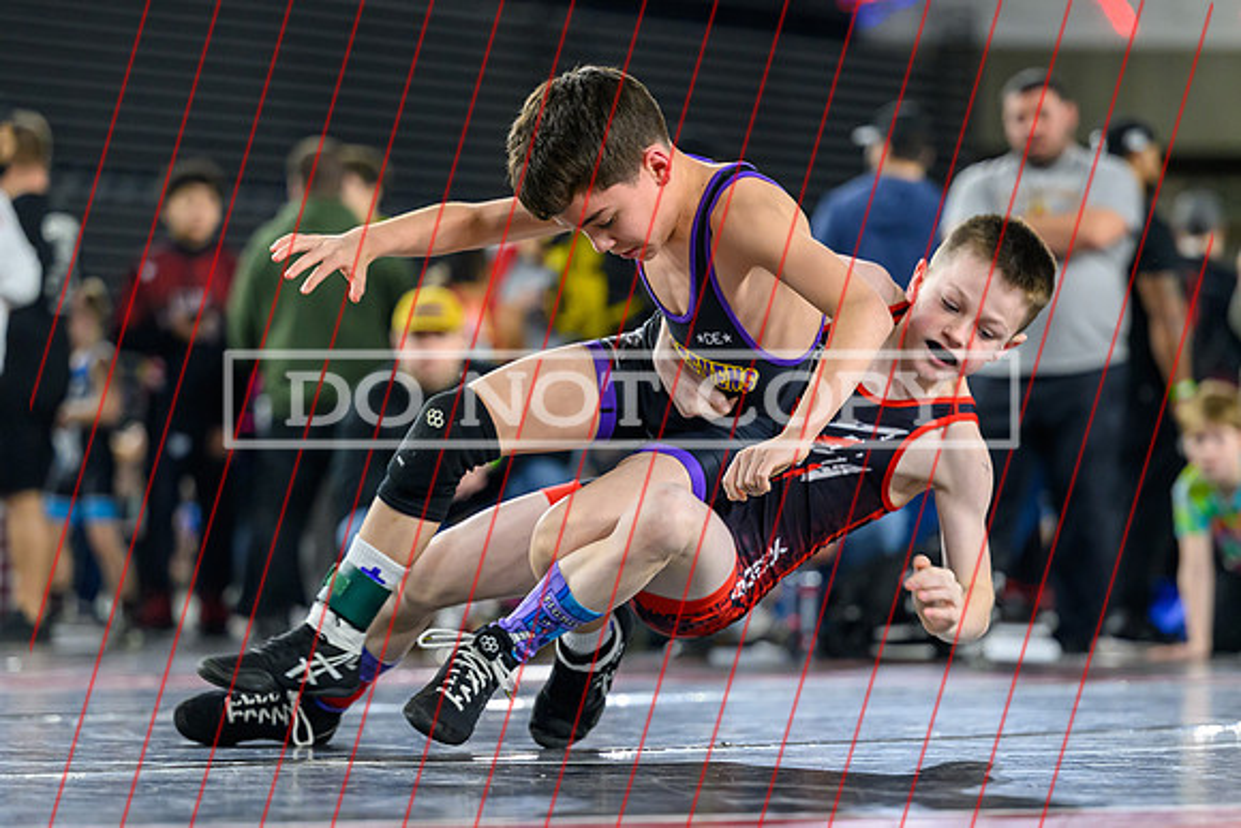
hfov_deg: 13.1
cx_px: 680
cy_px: 447
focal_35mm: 156
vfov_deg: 8.8
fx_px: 5385
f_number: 2.8
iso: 2500
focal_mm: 115
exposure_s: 1/640
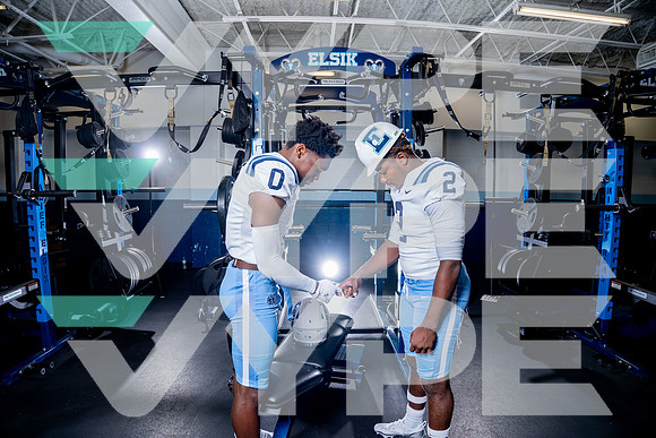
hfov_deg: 81.5
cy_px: 219
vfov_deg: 59.8
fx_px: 381
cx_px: 328
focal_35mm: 21
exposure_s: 1/250
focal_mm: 20
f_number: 4
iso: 100
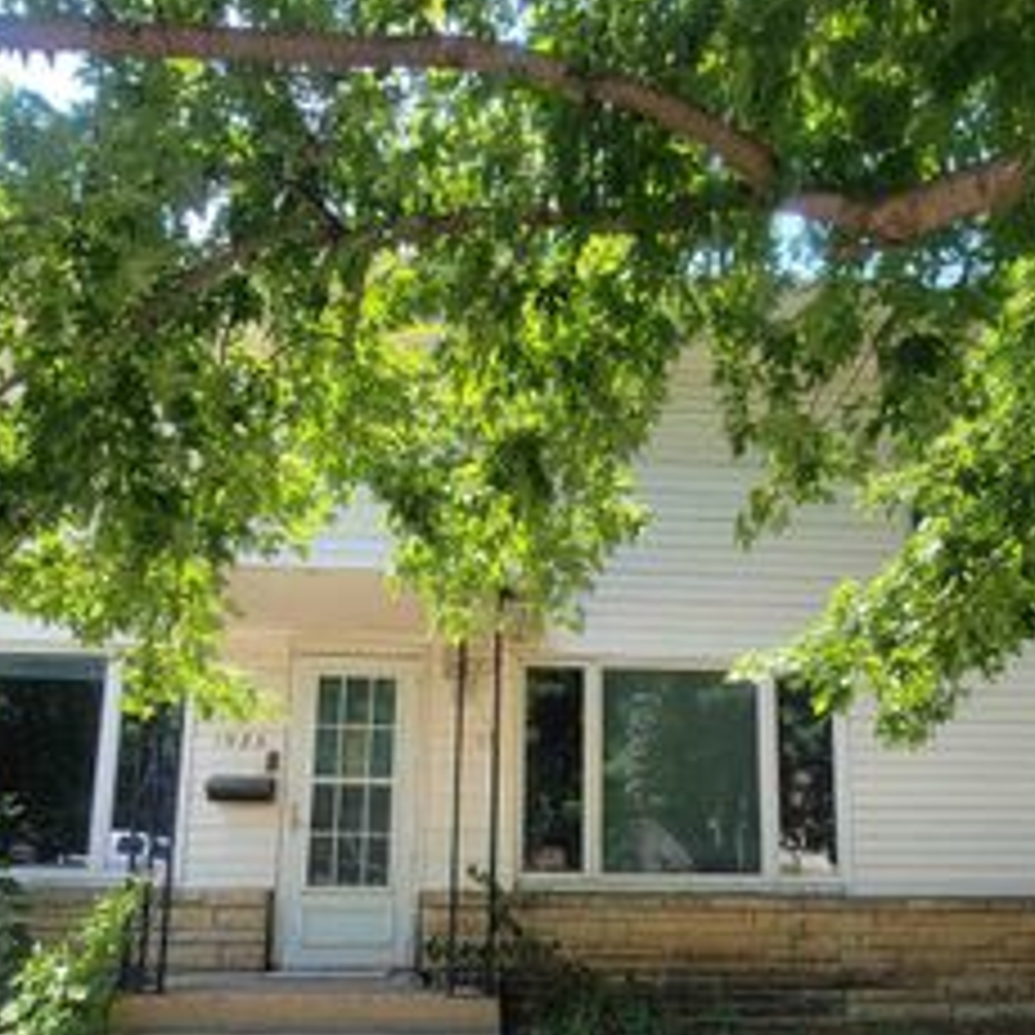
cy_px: 700
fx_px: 846
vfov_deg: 61.2
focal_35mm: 25
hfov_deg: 62.8
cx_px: 562
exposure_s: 1/435
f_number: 2.2
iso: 50
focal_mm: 2.2
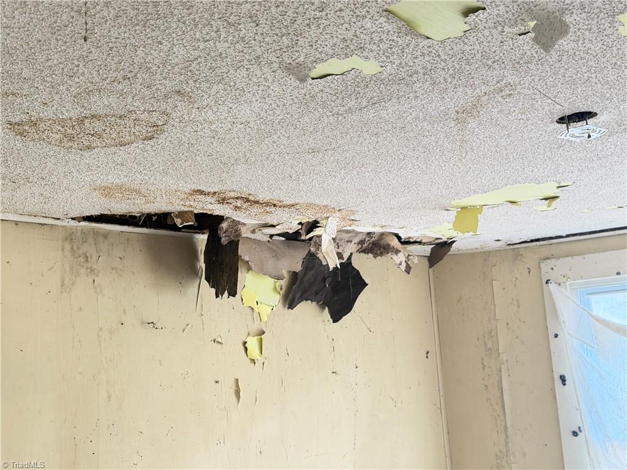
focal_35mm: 48
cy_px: 235
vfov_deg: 30.3
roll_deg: +3.1
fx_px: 869
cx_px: 314
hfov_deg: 39.7
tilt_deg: +8.5
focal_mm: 6.76
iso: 400
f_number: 1.78
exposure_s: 1/40
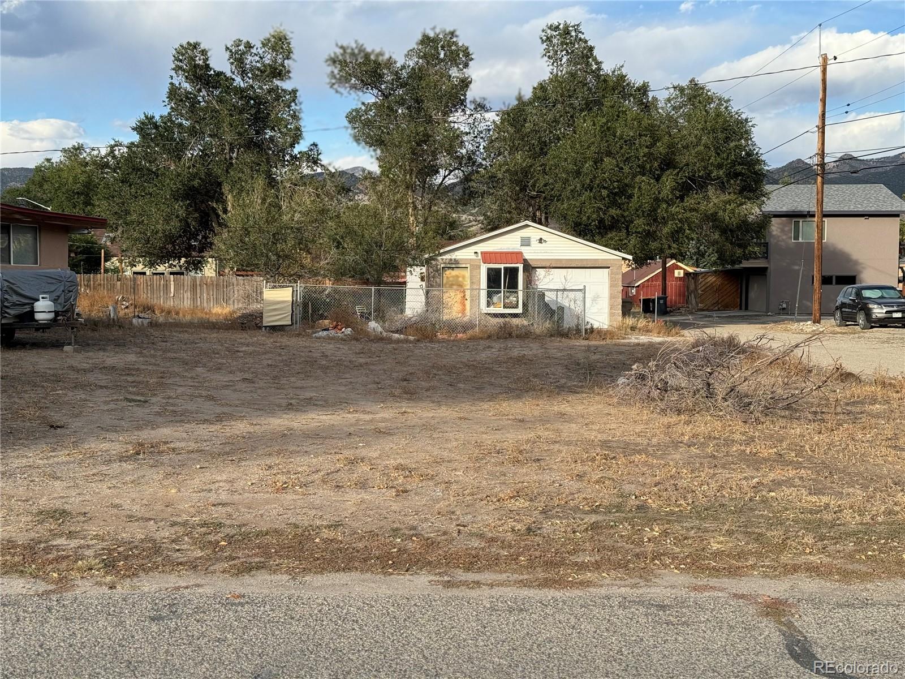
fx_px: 1255
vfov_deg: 30.3
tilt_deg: -4.5
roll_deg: -0.2
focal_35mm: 48
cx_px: 452
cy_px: 340
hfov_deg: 39.7
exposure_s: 1/1560
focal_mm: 6.76
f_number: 1.78
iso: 64
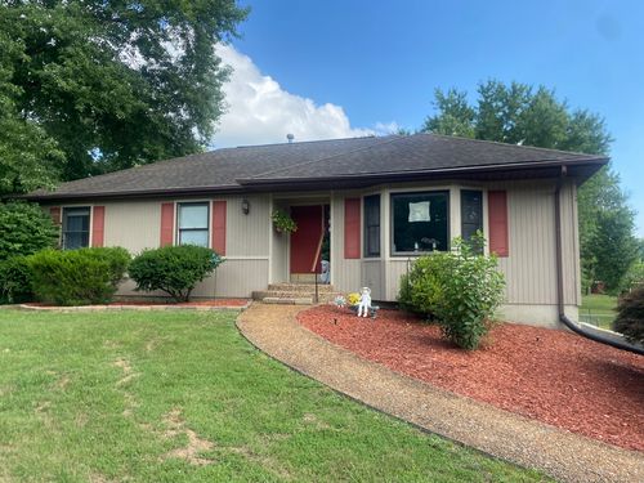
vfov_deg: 53.1
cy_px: 242
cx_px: 322
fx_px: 484
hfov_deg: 67.3
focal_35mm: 26
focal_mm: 4.25
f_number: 1.8
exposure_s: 1/965
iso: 32
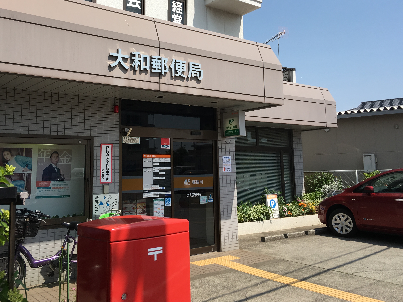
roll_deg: +1.3
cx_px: 201
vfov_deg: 38.4
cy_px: 115
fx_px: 431
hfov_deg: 50.1
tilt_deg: +8.4
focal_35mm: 37
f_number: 2.2
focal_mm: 4.15
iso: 25
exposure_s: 1/1538
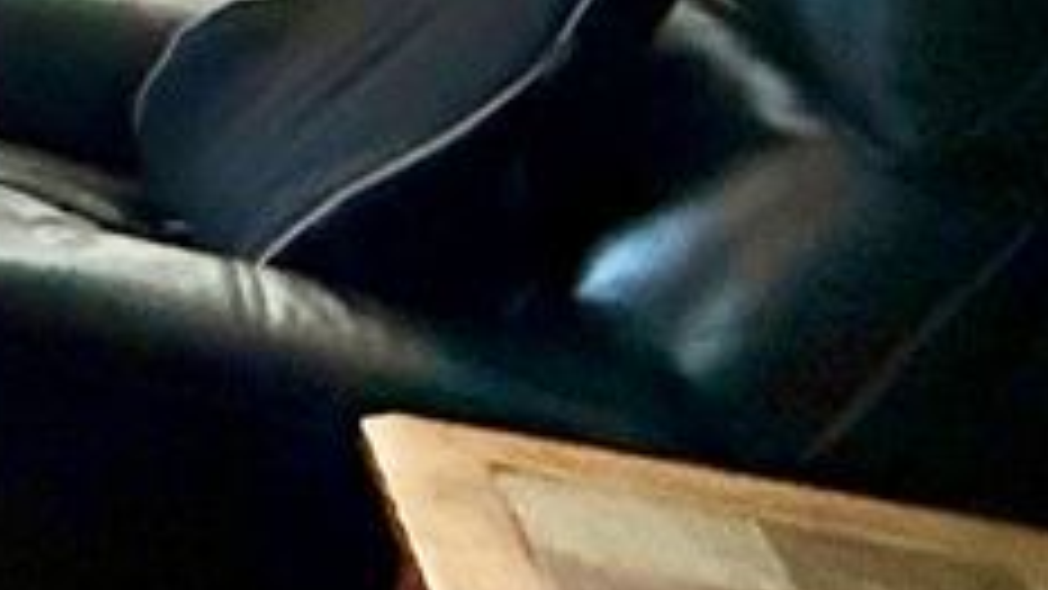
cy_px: -502
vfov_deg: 11.4
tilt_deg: -7.2
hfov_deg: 12.8
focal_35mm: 98
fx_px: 2723
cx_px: -1804
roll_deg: +0.0
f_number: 2.2
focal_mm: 2.22
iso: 800
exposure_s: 1/60
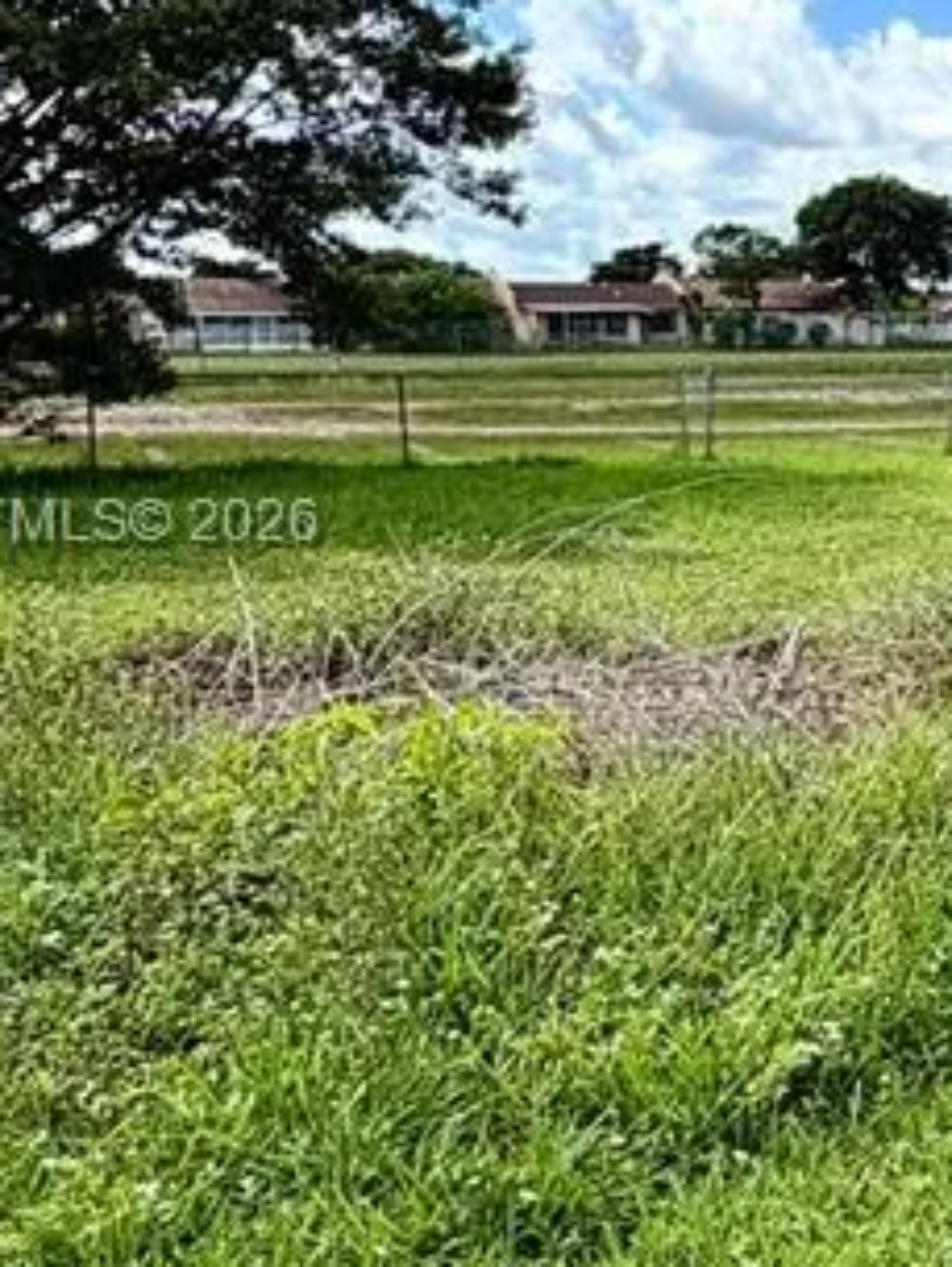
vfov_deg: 34.8
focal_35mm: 55
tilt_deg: -5.2
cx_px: 1422
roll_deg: +0.2
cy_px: 528
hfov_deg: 22.1
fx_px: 2015
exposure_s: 1/1033
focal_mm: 2.22
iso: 20
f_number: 2.2
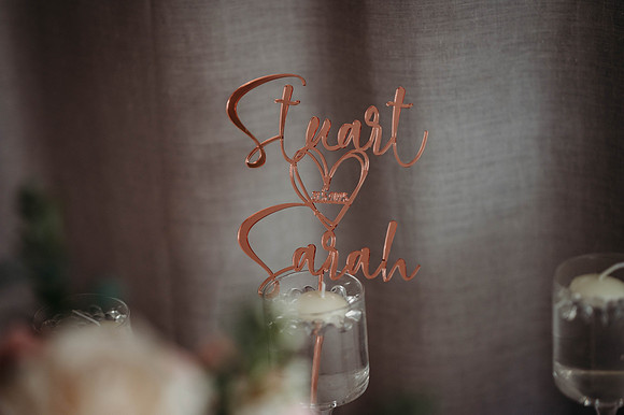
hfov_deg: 23.9
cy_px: 208
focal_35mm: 85
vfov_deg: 16.1
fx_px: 1472
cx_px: 312
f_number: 1.8
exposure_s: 1/200
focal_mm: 85
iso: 500
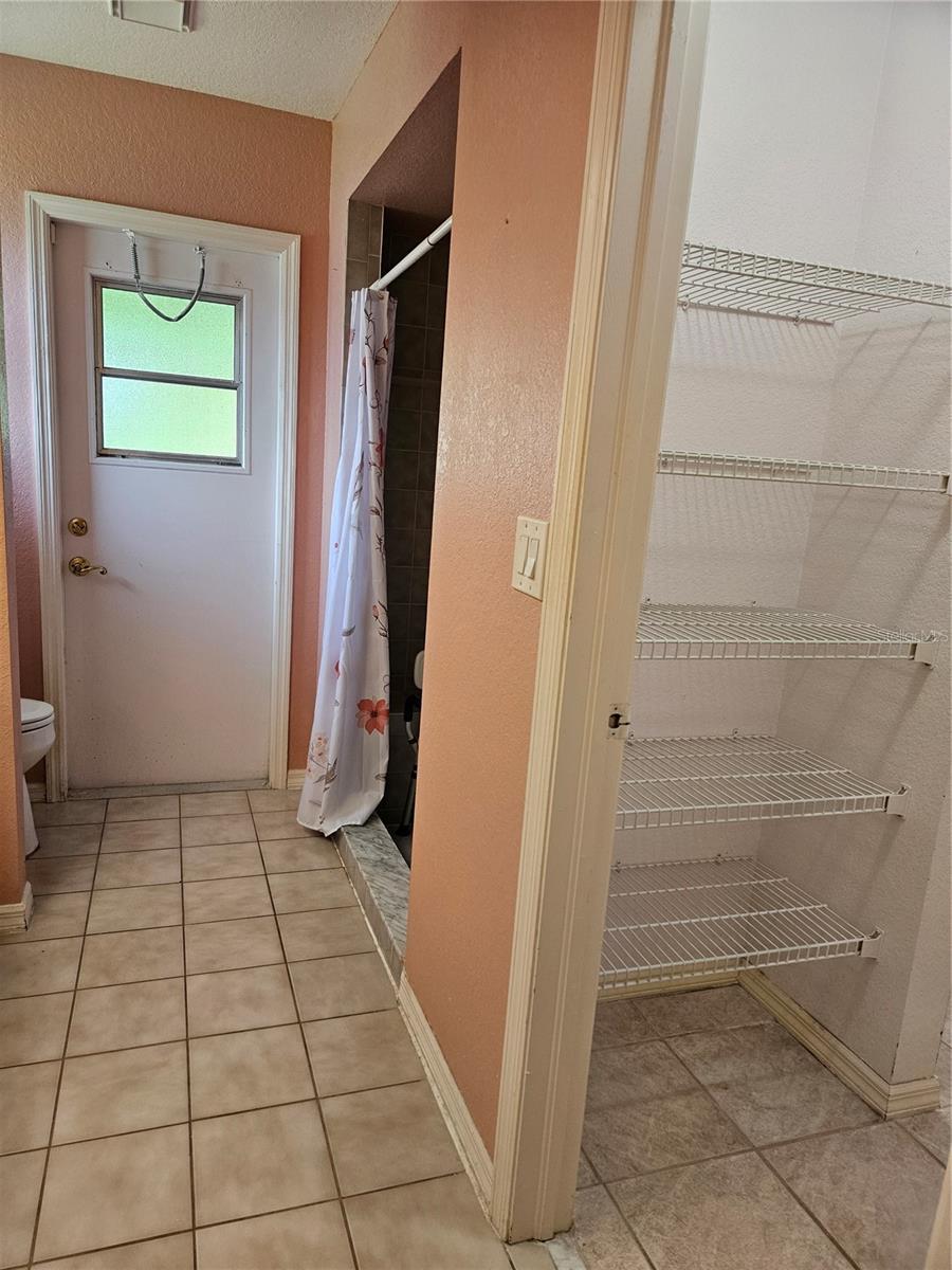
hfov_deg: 58.9
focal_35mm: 23
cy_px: 635
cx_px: 476
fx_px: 843
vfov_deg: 73.9
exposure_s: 1/120
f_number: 1.8
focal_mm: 5.4
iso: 200
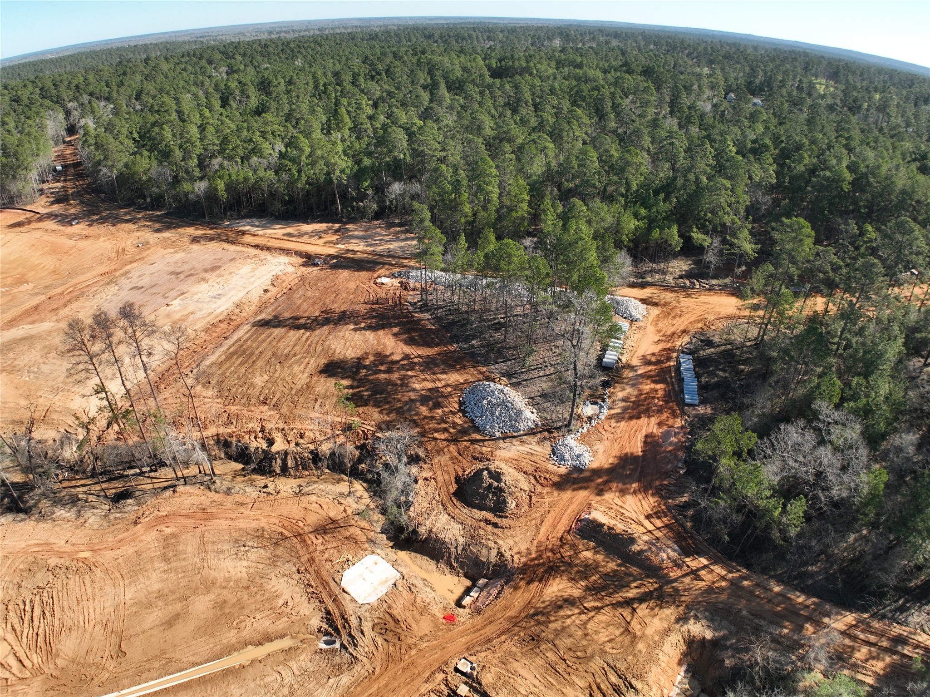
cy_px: 348
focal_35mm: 24
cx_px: 465
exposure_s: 1/1250
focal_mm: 12.29
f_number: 2.8
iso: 200
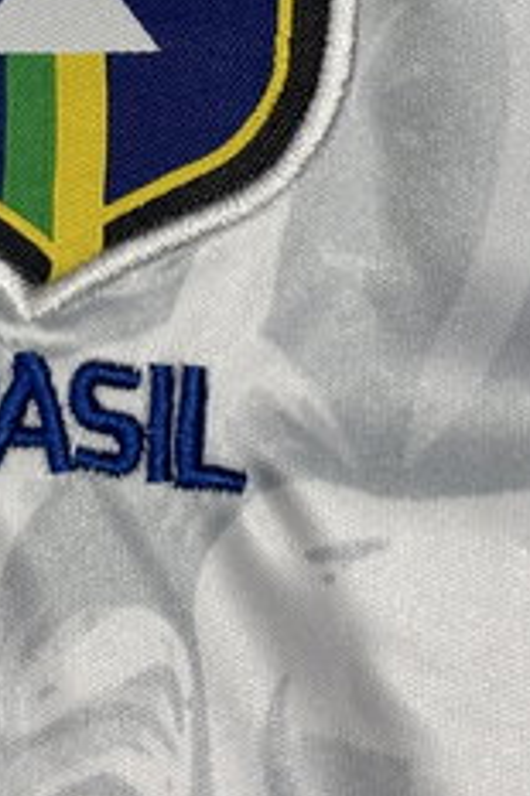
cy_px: -84
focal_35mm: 124
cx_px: 171
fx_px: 2742
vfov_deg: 16.1
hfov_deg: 11.0
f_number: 1.6
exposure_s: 1/50
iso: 160
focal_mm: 5.96
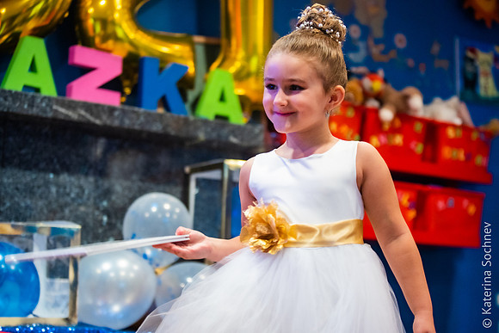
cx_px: 250
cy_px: 166
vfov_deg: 19.5
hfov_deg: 28.8
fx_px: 970
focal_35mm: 70
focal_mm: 70
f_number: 2.8
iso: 1600
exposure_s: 1/125
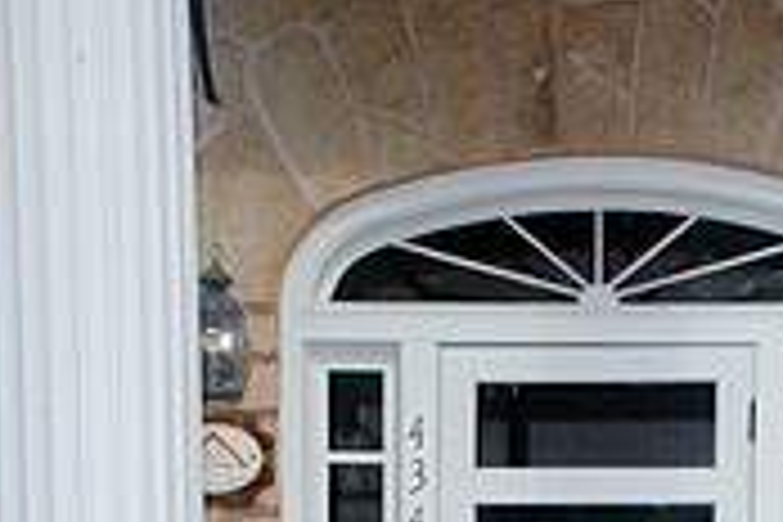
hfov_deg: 17.0
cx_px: 554
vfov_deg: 10.6
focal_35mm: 120
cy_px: 1004
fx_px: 2610
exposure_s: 1/250
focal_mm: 31
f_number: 9
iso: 100
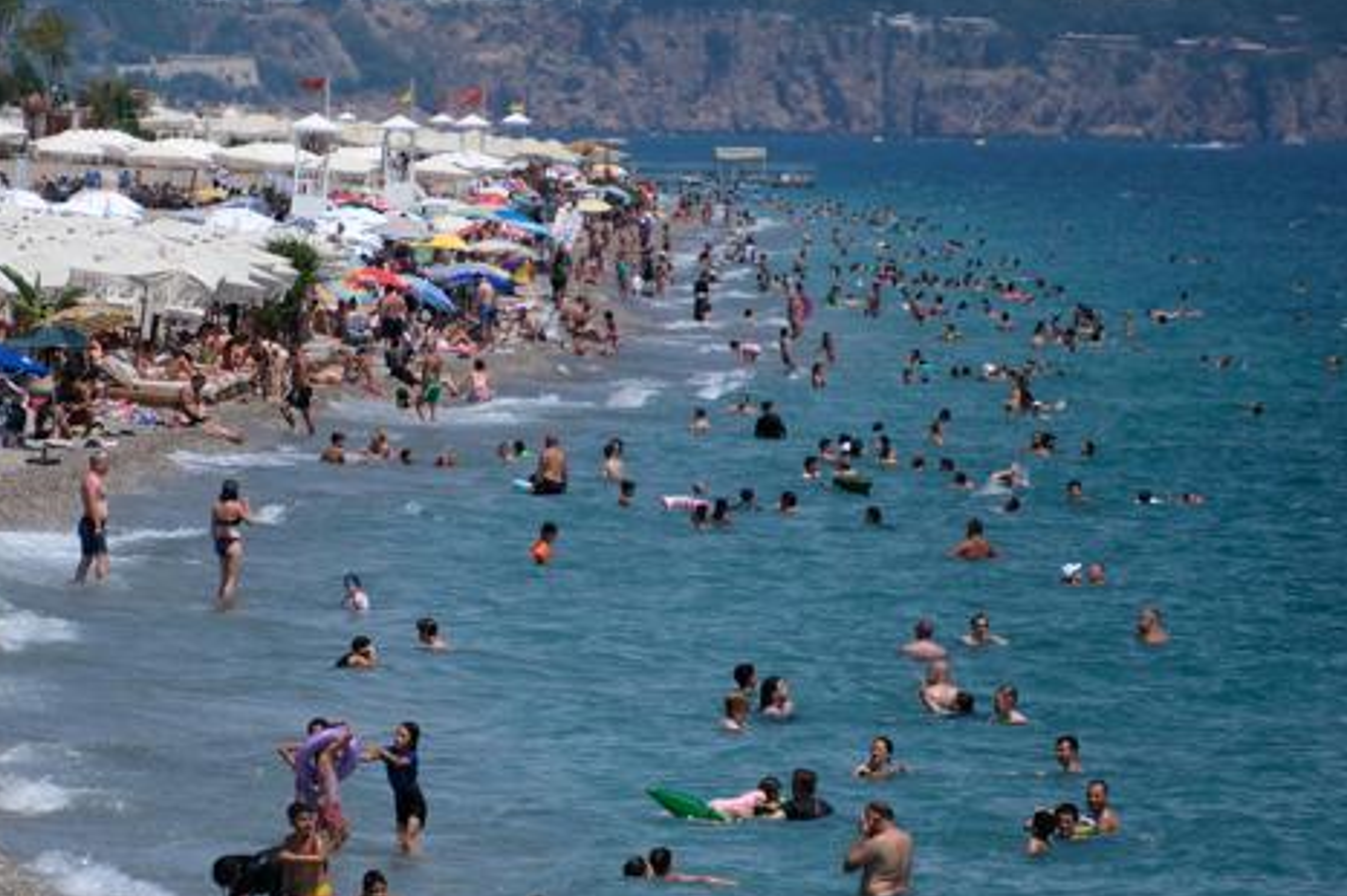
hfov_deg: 4.8
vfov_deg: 3.2
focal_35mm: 432
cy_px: 439
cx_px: 490
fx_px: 16152
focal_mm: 218.1
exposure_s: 1/1600
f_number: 6.3
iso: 160
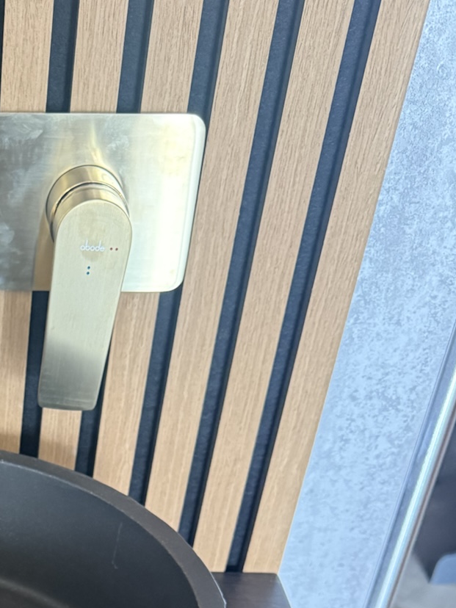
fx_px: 1019
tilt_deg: -39.5
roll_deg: -0.6
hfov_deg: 23.2
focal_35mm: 58
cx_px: -84
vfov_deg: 29.8
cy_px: 675
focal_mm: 6.76
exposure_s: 1/50
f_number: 1.78
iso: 500
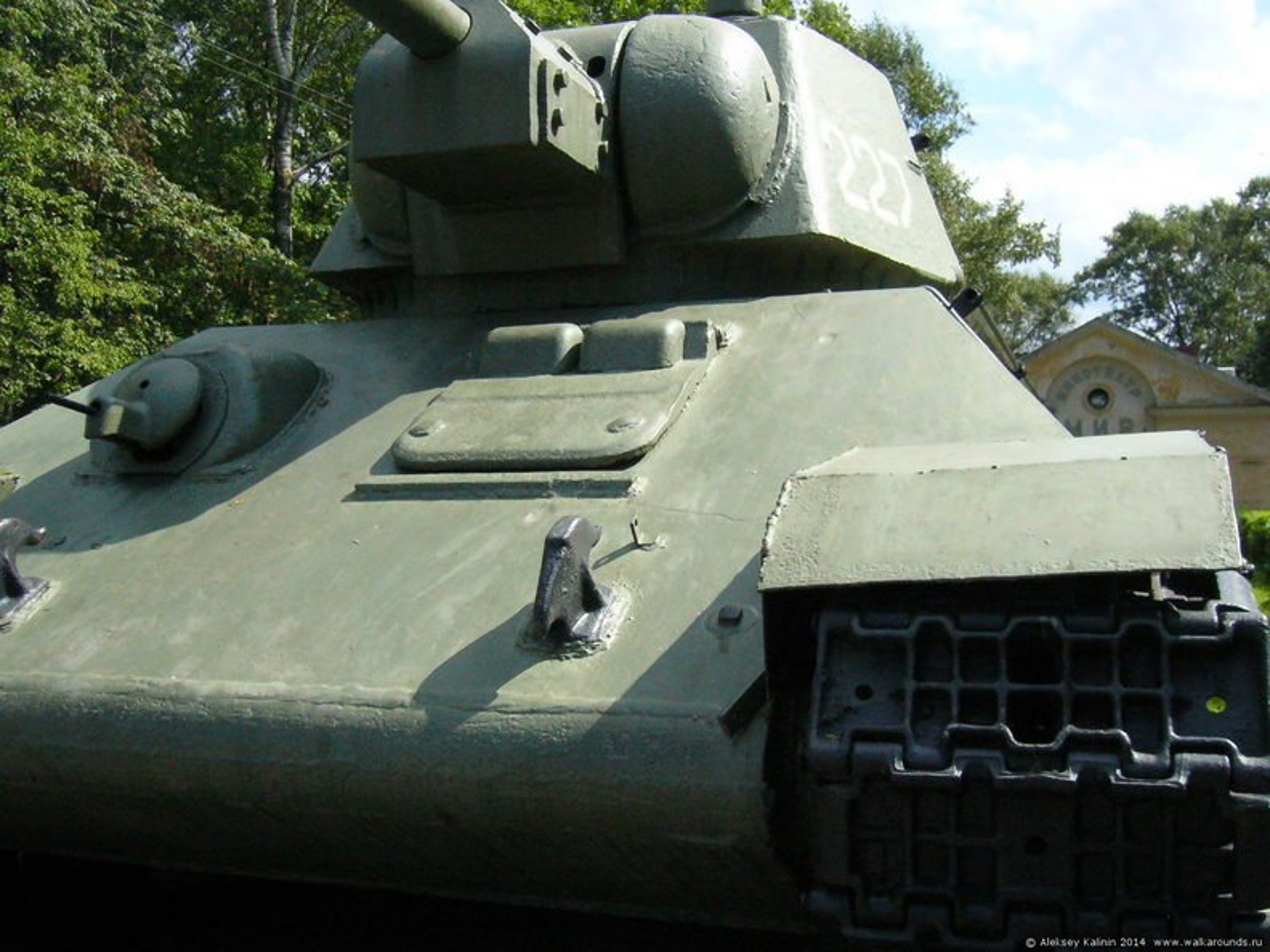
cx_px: 635
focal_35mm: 35
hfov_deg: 52.6
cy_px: 476
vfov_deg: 40.7
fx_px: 1284
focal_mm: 5.8
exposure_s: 1/800
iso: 400
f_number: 8
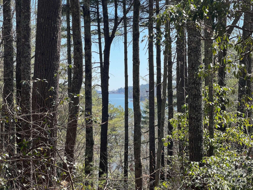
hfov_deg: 25.0
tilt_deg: -1.1
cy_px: 95
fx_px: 570
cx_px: 128
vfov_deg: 18.9
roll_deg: +1.1
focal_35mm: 78
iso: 32
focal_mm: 9
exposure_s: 1/249
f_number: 2.8
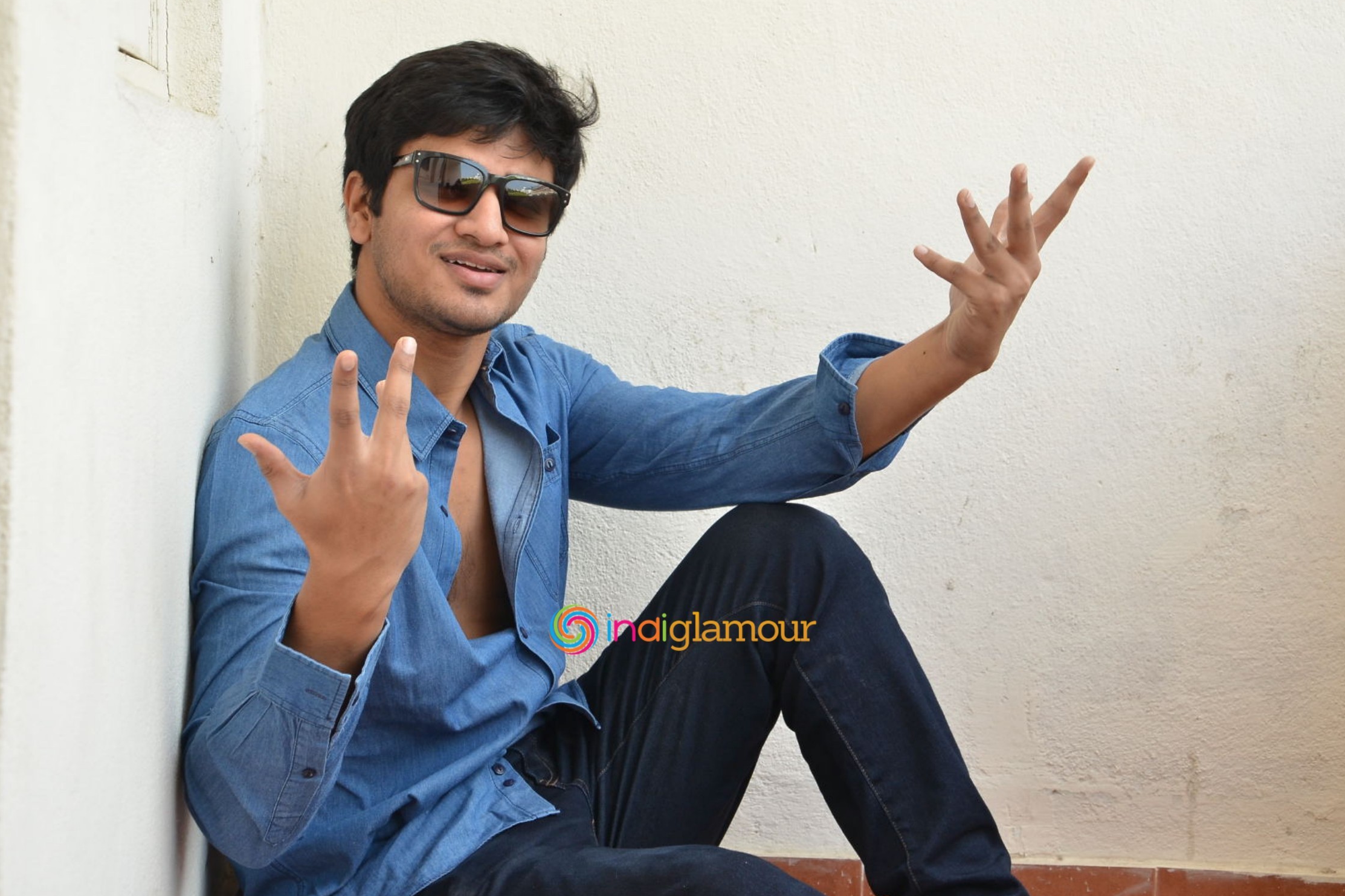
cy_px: 449
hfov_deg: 29.4
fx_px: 2559
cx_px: 682
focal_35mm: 69
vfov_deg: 19.9
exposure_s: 1/125
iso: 500
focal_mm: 45
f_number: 5.6
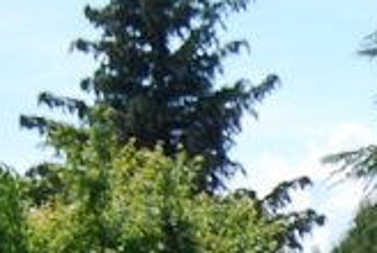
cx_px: 848
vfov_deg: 4.1
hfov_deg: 6.0
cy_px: 606
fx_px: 3452
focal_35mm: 329
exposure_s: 1/1000
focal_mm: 30
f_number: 4.2
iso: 180
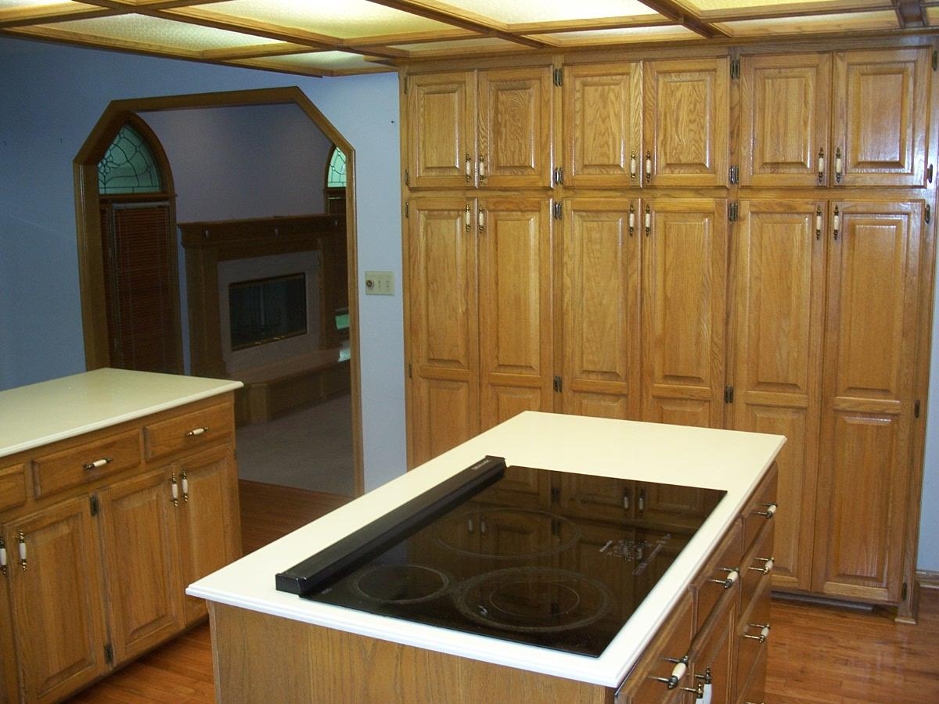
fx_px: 1004
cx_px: 470
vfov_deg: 38.7
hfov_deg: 50.1
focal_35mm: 37
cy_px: 352
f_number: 2.8
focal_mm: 7.8
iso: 125
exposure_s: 1/60
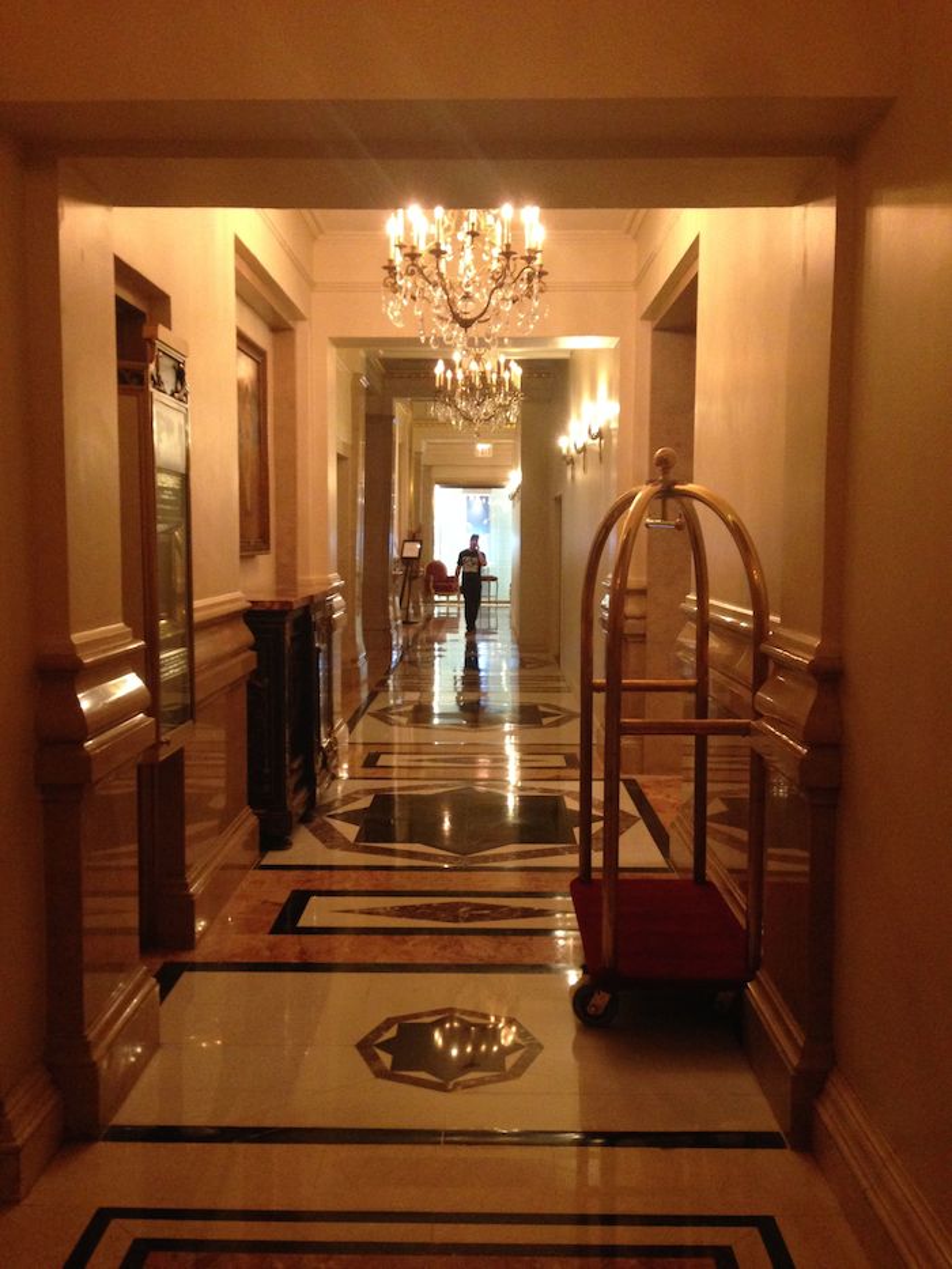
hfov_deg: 43.0
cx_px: 476
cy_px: 634
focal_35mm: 33
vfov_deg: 55.3
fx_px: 1210
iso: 320
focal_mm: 4.12
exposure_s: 1/20
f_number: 2.4
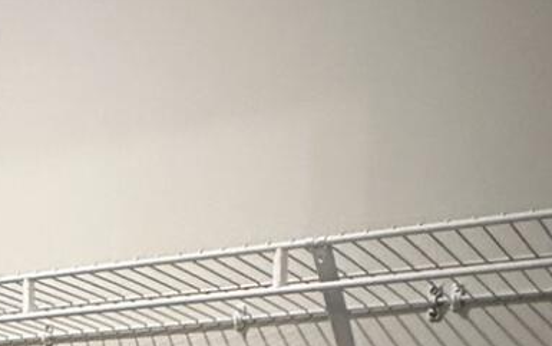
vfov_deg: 13.6
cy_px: 764
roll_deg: -1.0
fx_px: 1159
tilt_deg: -9.9
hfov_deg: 26.4
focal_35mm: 77
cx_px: 136
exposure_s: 1/120
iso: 200
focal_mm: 2.22
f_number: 2.2
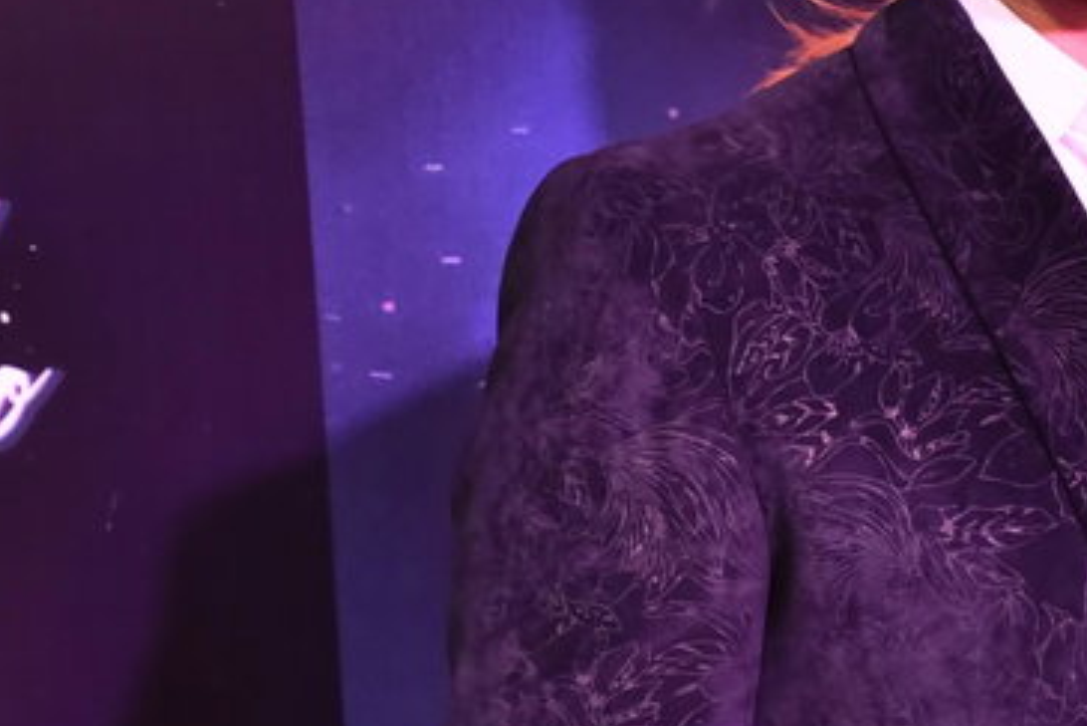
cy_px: 598
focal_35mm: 167
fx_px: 5044
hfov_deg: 11.1
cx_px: 2219
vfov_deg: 8.2
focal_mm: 38
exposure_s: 1/125
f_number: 5.6
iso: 1600
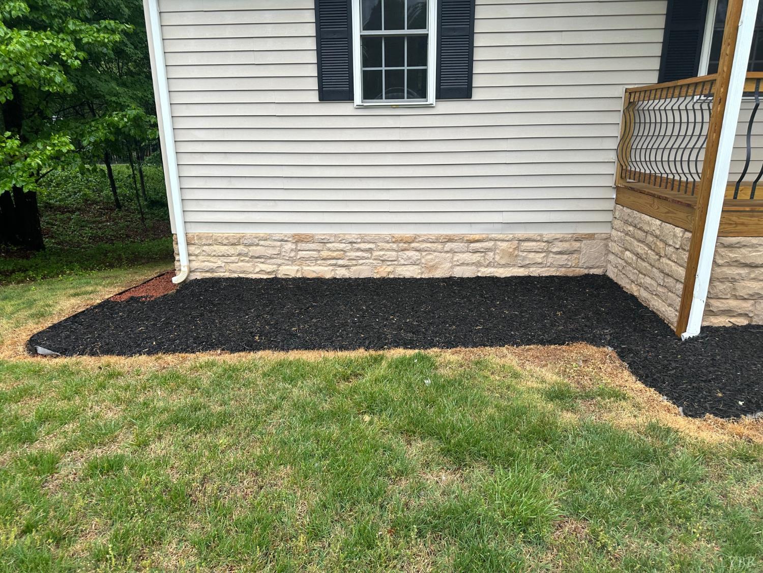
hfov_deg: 71.6
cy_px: 286
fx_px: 529
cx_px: 382
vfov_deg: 56.8
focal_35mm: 24
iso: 64
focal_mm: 6.86
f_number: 1.78
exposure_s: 1/155
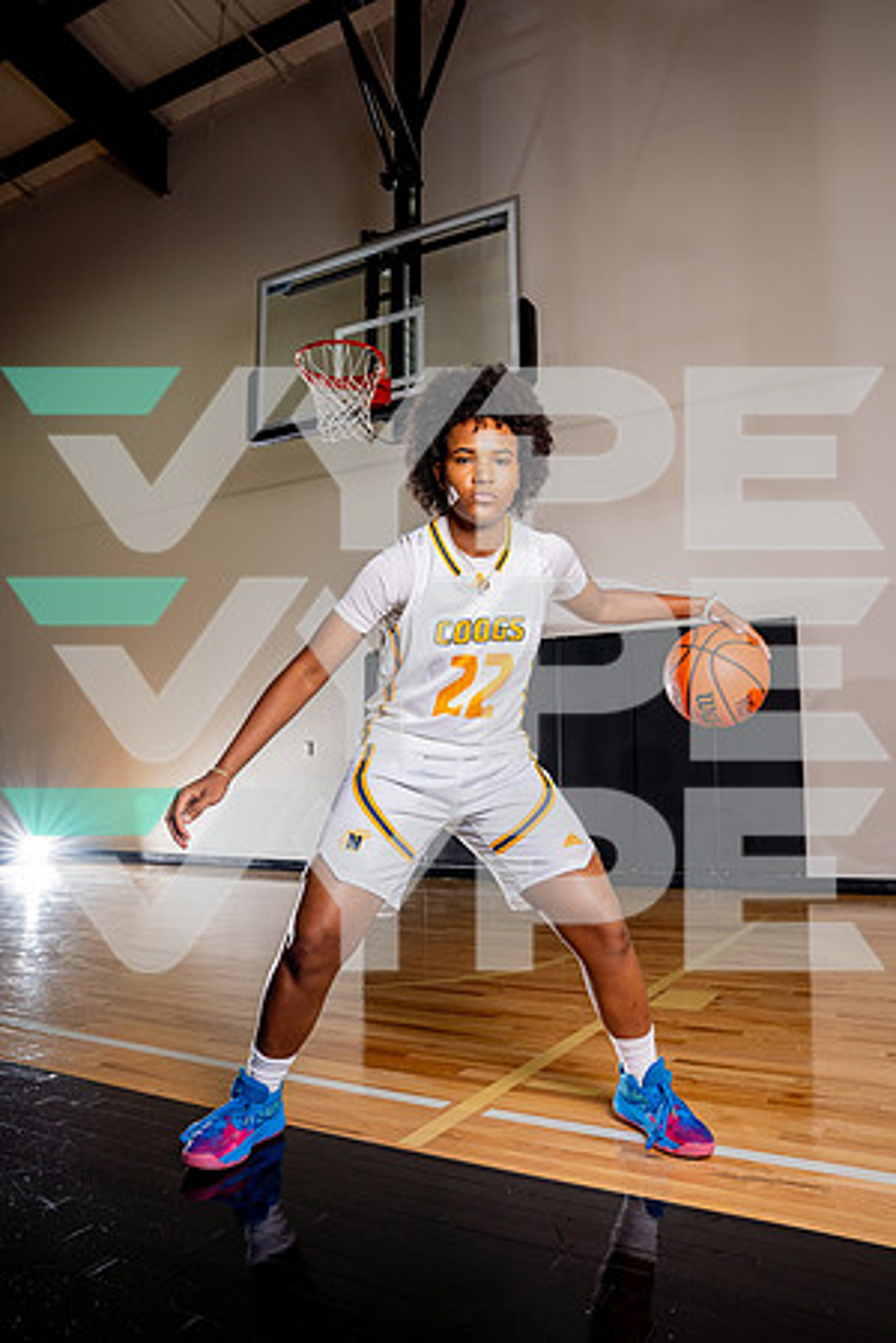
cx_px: 448
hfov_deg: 50.4
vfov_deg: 70.4
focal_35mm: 26
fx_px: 952
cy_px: 672
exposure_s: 1/200
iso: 640
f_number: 8
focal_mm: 25.5
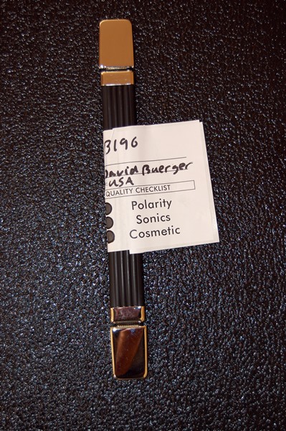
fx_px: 680
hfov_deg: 23.7
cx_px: 143
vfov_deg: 35.1
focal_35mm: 57
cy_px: 216
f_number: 5
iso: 400
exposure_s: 1/60
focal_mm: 38
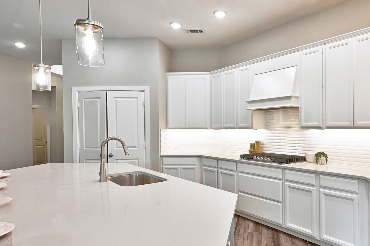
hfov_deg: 69.3
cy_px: 132
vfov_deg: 51.2
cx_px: 249
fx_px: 257
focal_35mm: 25
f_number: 8
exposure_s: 1/13
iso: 400
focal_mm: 14
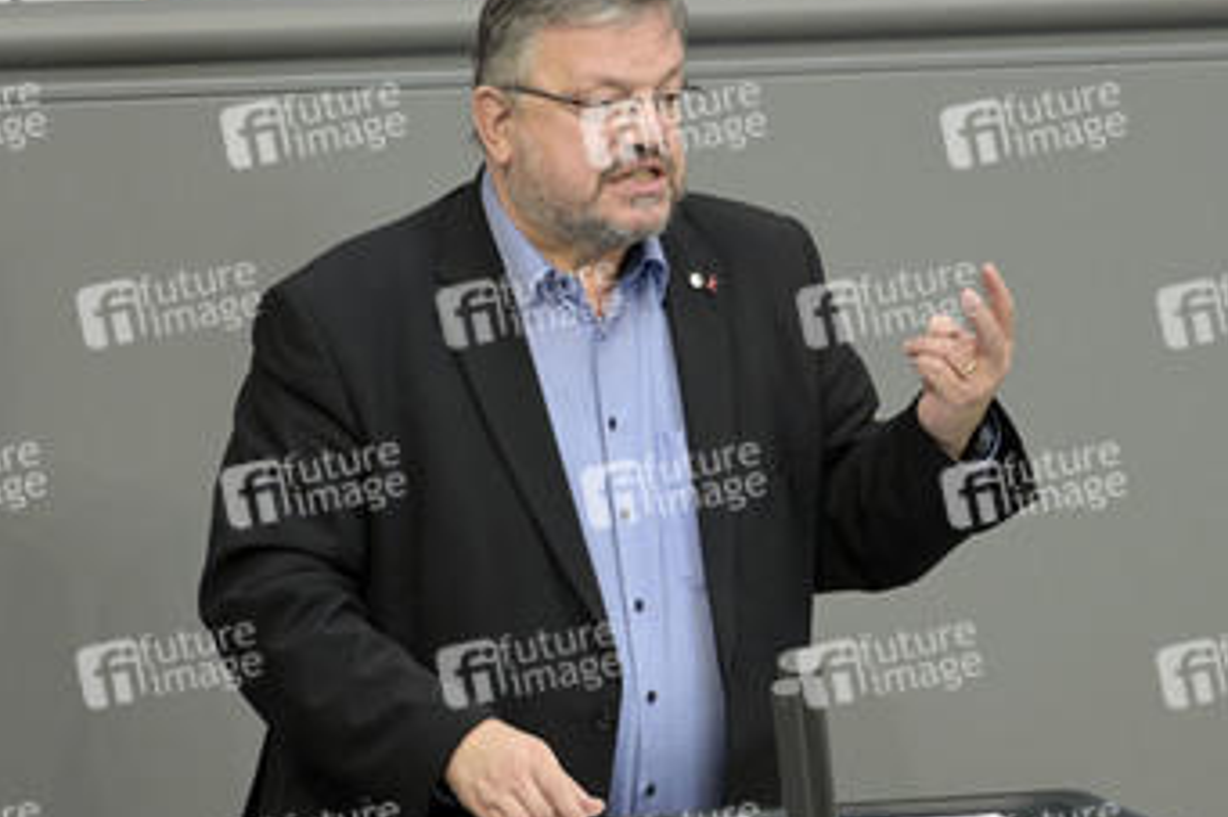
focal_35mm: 529
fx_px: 18035
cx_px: 578
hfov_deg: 3.9
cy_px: 396
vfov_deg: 2.6
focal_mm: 400
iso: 8000
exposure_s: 1/320
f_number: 5.6
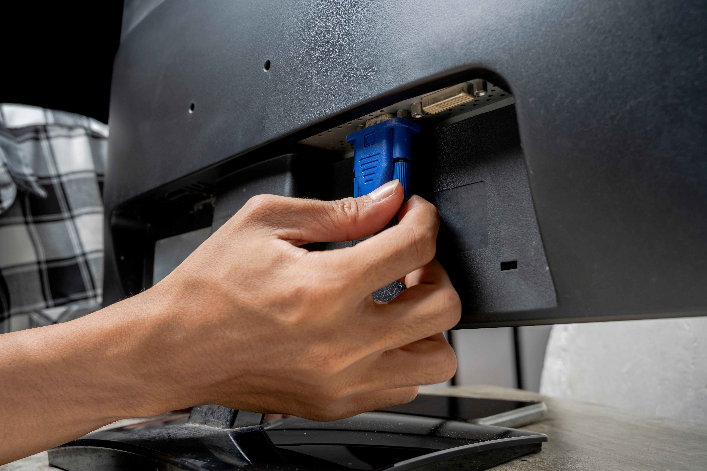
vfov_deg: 38.9
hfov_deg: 55.8
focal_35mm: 34
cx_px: 354
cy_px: 236
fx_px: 668
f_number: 8
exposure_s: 1/200
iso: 100
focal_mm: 34
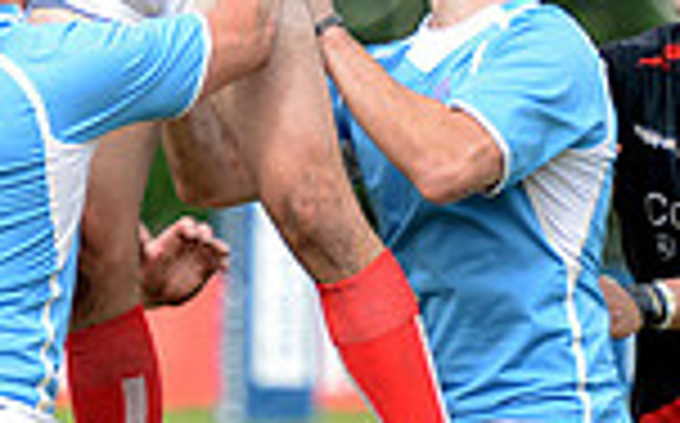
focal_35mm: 763
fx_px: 14124
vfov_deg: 1.7
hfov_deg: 2.8
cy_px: -119
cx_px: 252
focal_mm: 195
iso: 500
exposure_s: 1/1000
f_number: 4
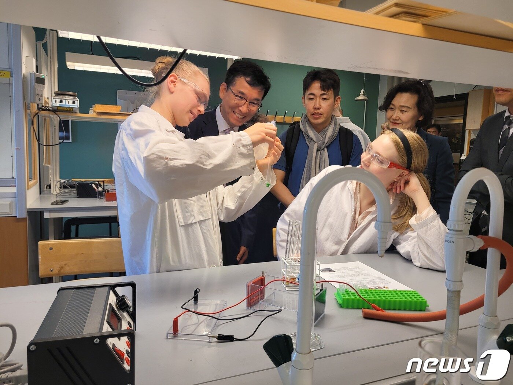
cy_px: 192
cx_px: 256
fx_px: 385
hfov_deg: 67.3
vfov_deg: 53.1
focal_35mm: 26
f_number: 1.8
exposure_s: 1/100
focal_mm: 5.4
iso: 125
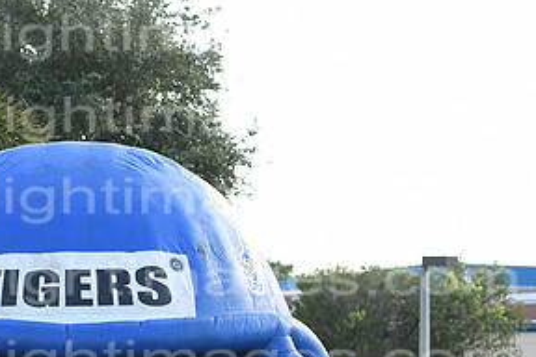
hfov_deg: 7.2
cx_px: 99
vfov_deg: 4.8
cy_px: 323
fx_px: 4273
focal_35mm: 287
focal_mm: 95
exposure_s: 1/640
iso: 200
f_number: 4
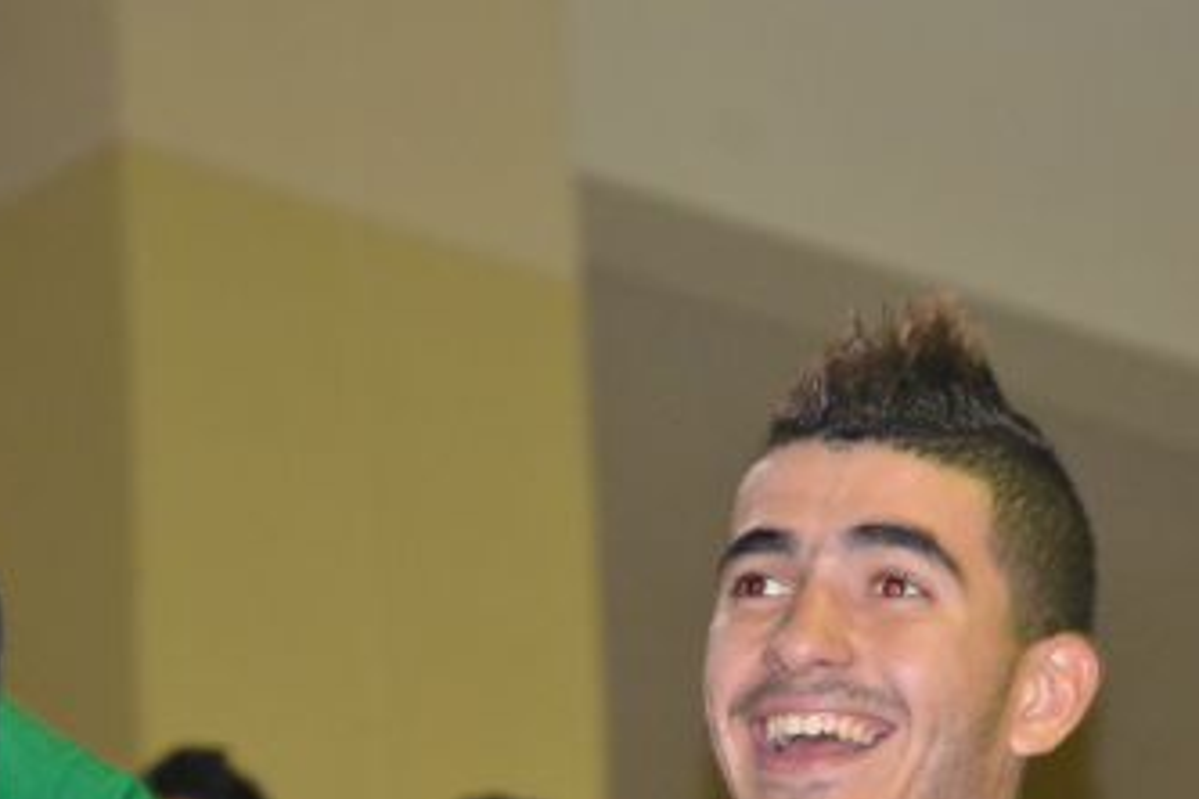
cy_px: 736
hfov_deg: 6.2
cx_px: 616
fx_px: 11156
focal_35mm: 335
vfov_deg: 4.1
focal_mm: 120
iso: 3200
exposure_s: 1/60
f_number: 5.6
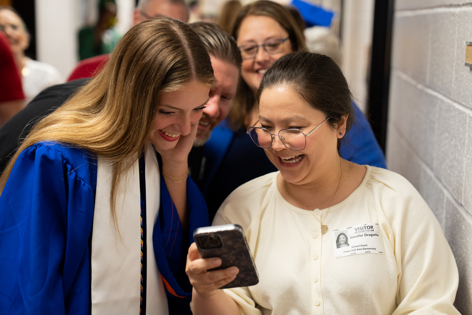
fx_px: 918
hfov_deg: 28.8
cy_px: 158
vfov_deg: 19.5
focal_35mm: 70
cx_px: 236
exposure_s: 1/125
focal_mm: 70
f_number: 2.8
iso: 1250
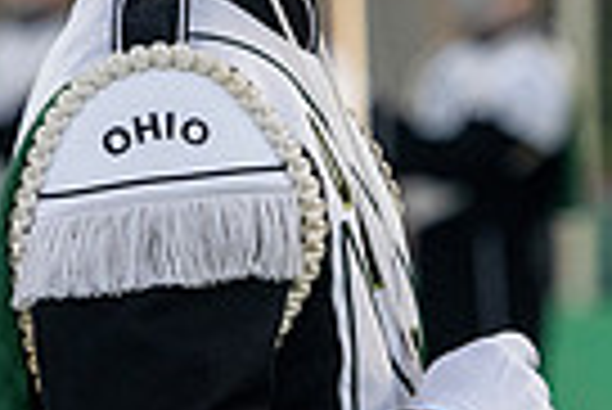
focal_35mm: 725
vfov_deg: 1.9
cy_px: -259
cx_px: 418
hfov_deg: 2.8
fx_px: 12338
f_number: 4.5
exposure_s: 1/3200
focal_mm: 170
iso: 5000
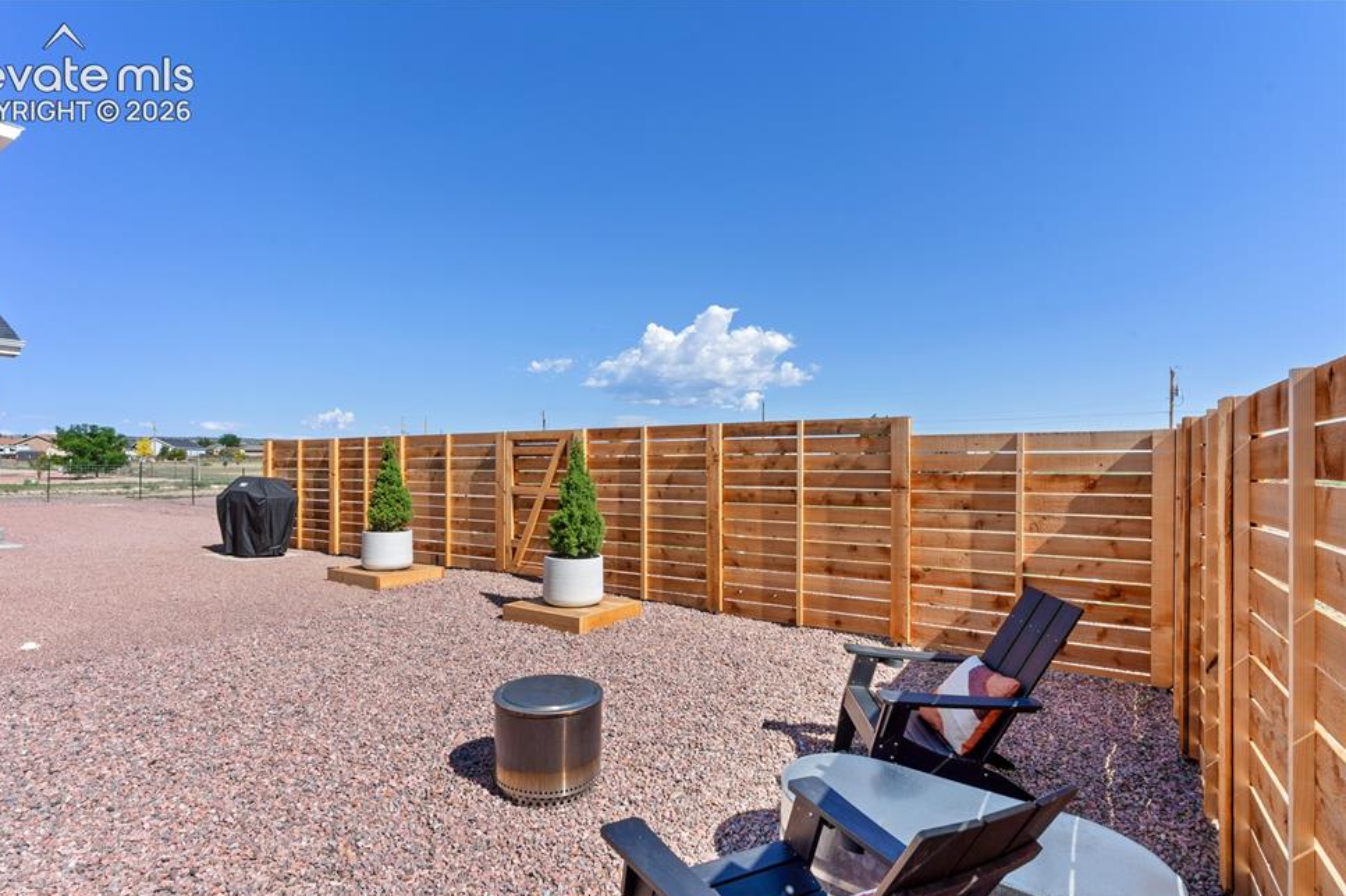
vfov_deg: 67.3
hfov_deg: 89.9
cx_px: 635
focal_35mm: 18
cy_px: 473
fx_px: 673
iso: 100
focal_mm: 17
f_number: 11
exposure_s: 1/100
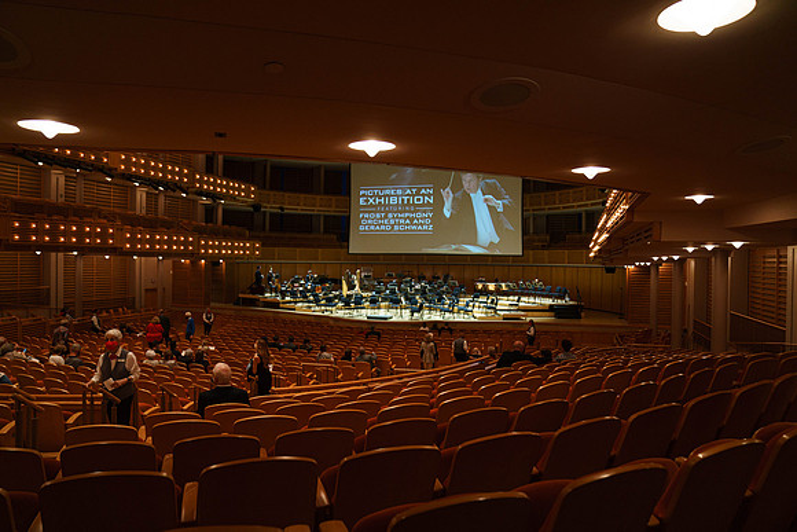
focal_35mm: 24
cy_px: 266
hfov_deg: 73.7
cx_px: 398
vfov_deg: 53.2
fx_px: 531
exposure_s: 1/200
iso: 2500
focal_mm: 24
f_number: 3.2
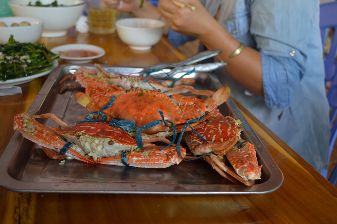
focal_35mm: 39
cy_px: 112
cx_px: 168
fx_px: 365
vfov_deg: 34.2
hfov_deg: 49.6
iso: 200
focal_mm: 26
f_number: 4.2
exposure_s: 1/15
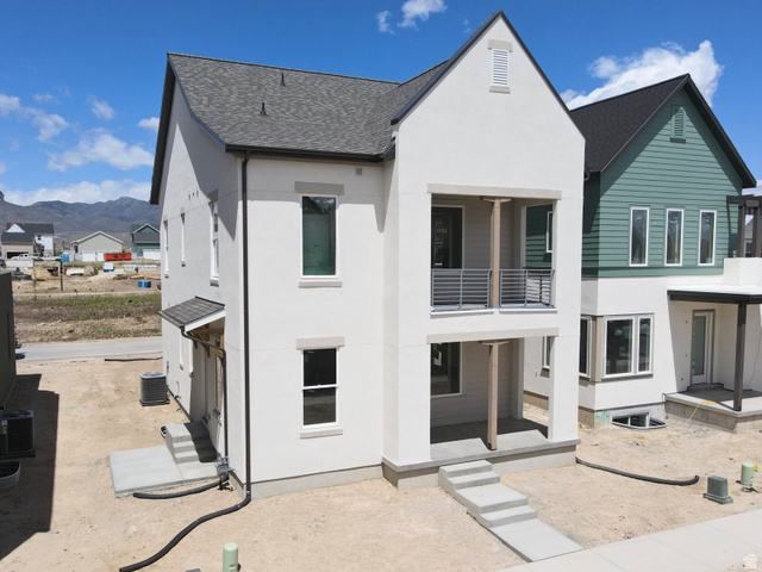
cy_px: 286
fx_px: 528
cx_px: 381
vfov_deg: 56.8
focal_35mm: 24
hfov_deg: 71.6
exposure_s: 1/1500
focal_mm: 4.5
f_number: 2.8
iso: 100
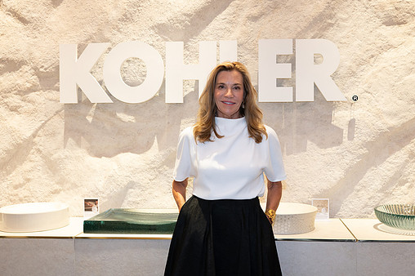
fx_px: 461
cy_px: 149
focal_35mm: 40
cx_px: 224
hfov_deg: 48.4
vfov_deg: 33.3
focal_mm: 35
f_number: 5
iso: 1600
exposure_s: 1/200
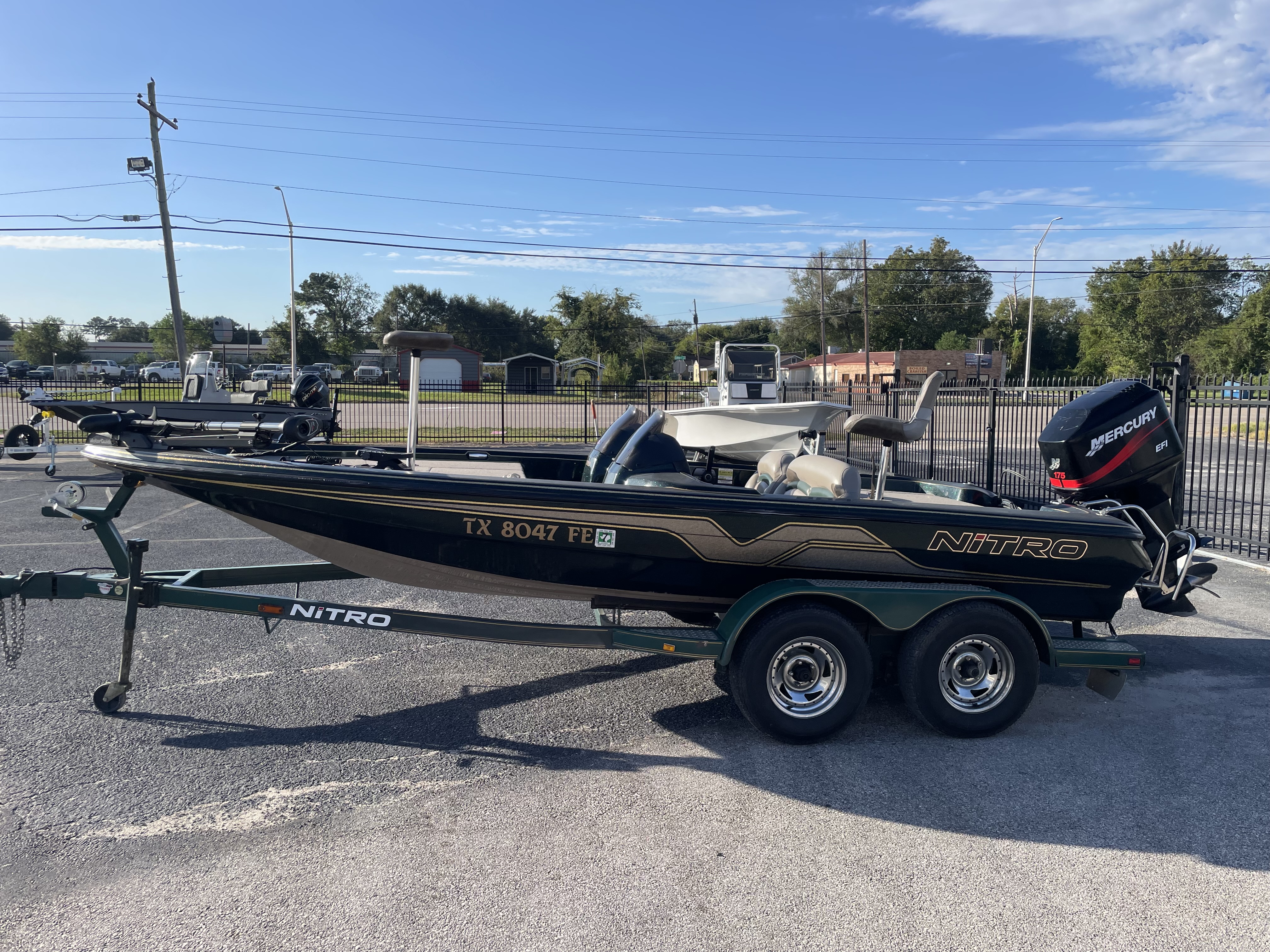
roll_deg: -1.0
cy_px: 476
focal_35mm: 26
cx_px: 635
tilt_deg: -5.2
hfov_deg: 67.3
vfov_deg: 53.1
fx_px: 954
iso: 32
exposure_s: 1/2618
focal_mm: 4.2
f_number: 1.6
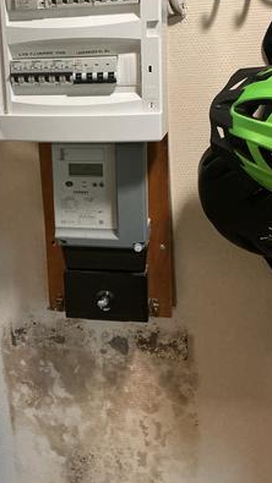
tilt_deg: -11.1
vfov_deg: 41.9
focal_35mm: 48
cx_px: 62
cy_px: 137
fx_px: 616
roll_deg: +2.4
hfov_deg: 24.6
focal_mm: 3
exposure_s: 1/60
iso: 250
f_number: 1.8
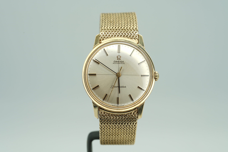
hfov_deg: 19.5
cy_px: 76
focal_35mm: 105
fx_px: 665
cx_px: 114
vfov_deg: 13.0
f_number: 10
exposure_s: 1/10
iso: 80
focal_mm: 105
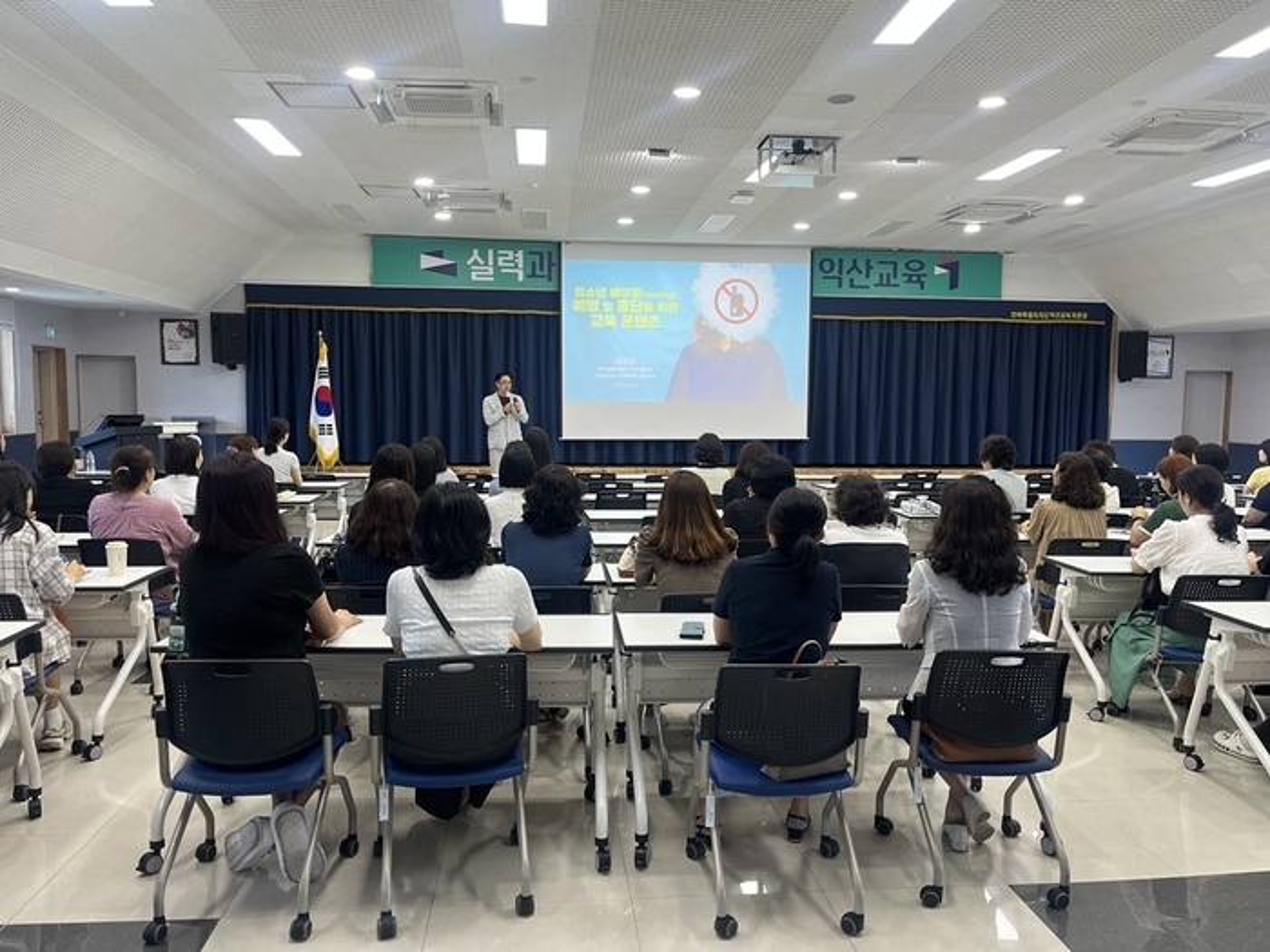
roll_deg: -0.5
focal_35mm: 26
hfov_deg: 67.3
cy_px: 476
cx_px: 635
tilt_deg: -5.6
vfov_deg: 53.1
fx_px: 954
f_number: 1.6
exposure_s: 1/120
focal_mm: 5.1
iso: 125
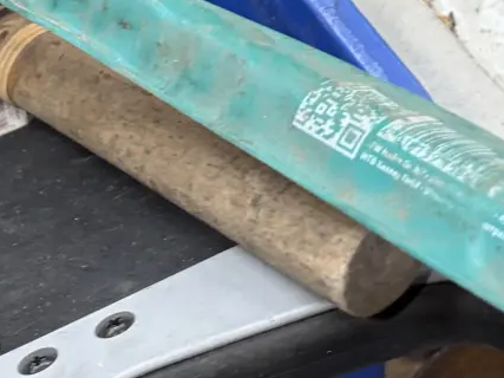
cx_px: 284
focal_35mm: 117
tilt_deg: -54.6
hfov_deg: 16.8
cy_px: 53
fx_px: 1703
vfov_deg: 12.6
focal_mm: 5.96
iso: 80
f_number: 1.6
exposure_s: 1/100
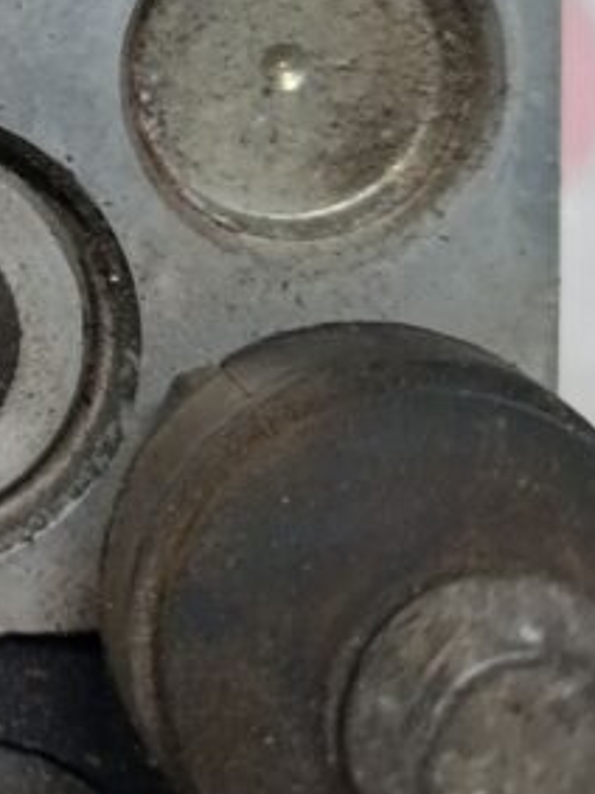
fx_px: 2041
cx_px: -298
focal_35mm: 89
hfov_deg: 15.3
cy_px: -7
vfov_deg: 21.2
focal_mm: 4
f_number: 1.8
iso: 400
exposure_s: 1/25
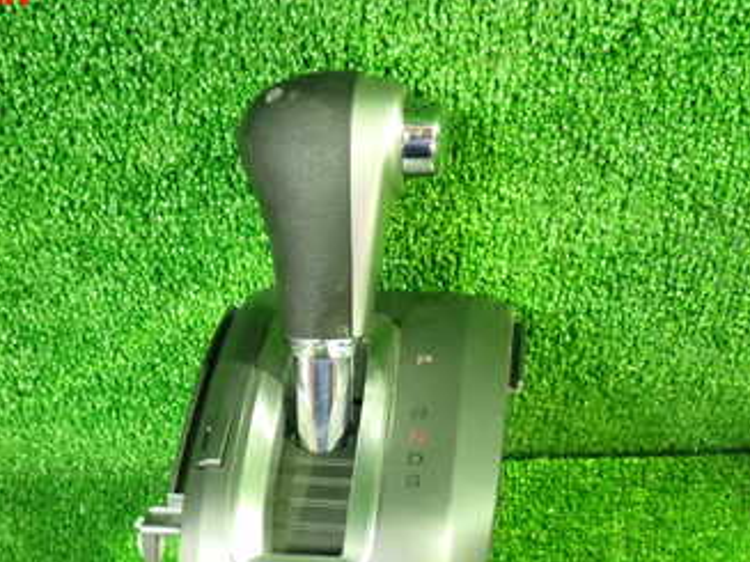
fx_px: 1429
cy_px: 477
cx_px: 300
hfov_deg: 29.3
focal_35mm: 66
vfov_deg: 21.9
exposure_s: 1/15
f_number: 2.5
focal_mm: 6.37
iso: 800
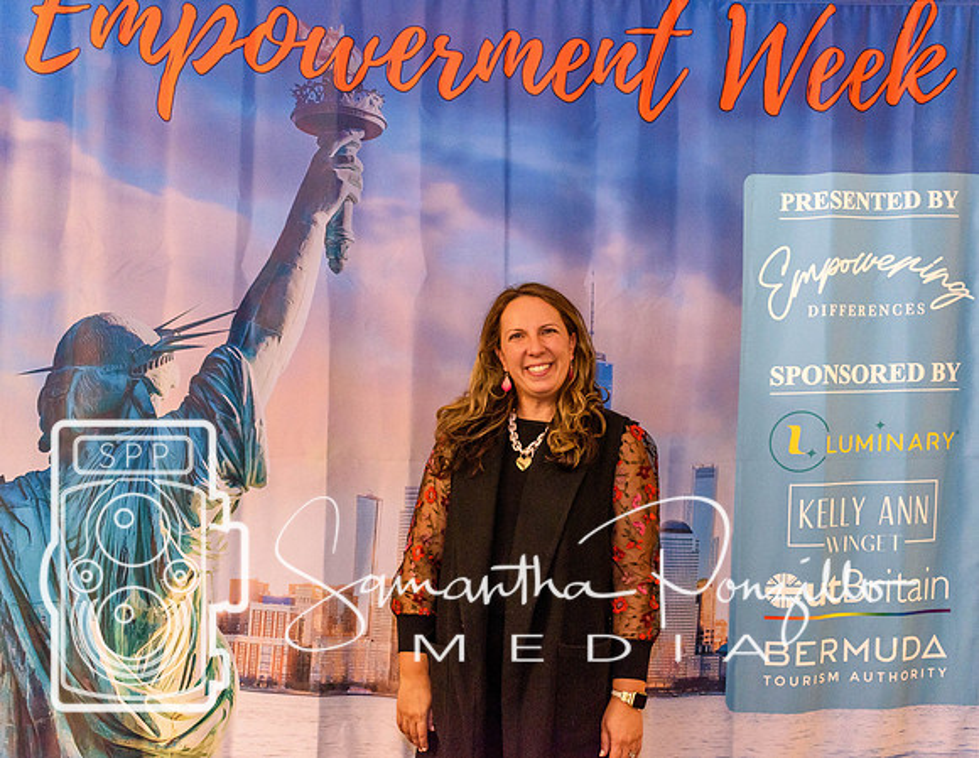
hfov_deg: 42.4
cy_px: 379
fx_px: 1261
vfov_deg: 33.5
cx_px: 503
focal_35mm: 44
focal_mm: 26
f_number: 4
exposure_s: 1/60
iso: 1250
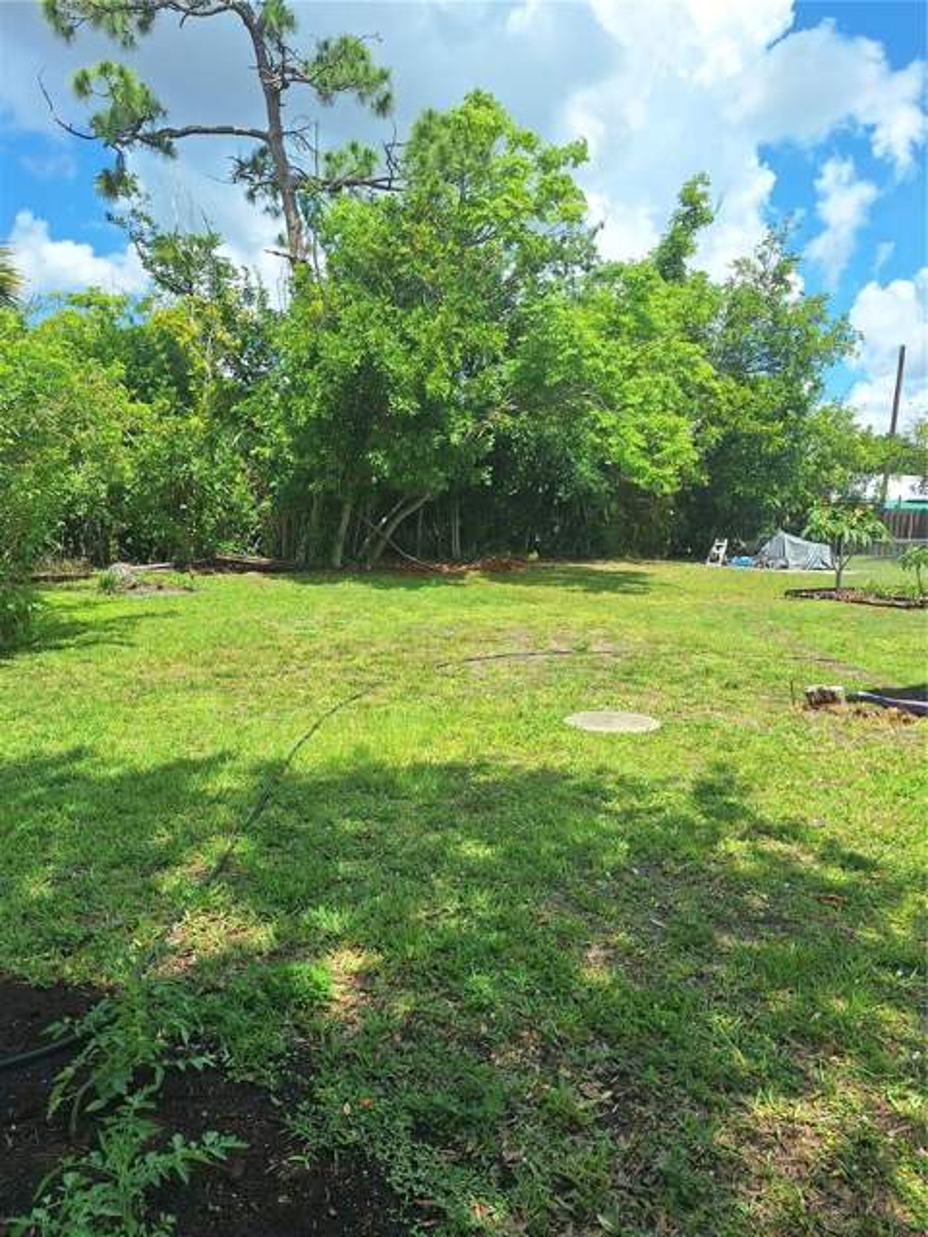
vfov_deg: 73.9
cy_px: 618
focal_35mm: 23
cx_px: 464
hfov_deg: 58.9
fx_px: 822
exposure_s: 1/2364
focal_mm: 5.54
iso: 40
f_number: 1.8
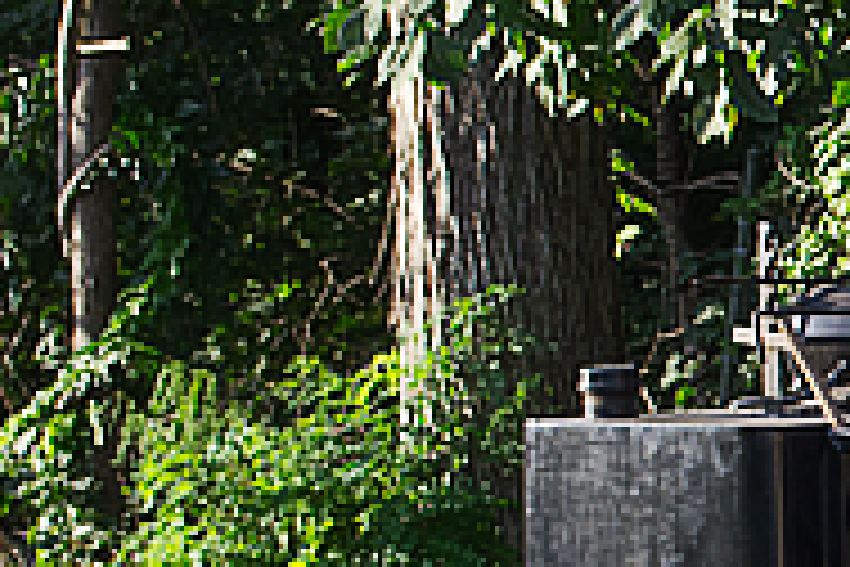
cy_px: 495
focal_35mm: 358
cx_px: 1947
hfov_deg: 5.6
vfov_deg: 3.8
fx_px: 8444
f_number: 11
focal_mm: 45
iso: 320
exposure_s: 1/100
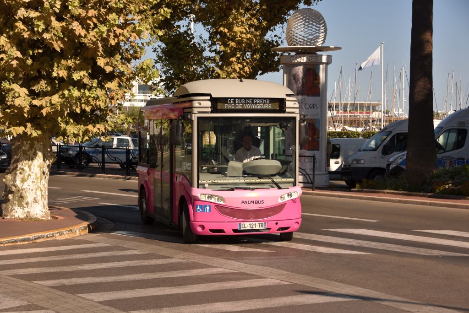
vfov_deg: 20.0
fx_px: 886
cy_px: 156
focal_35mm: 68
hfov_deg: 29.6
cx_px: 234
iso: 100
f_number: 6.3
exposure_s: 1/640
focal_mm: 68
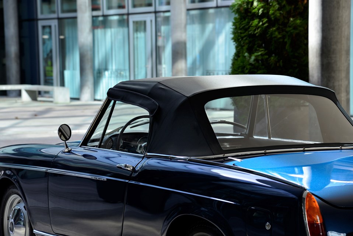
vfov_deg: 11.4
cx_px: 176
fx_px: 1177
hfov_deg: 17.1
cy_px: 118
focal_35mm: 120
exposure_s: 1/100
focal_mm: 120
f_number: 6.3
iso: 200
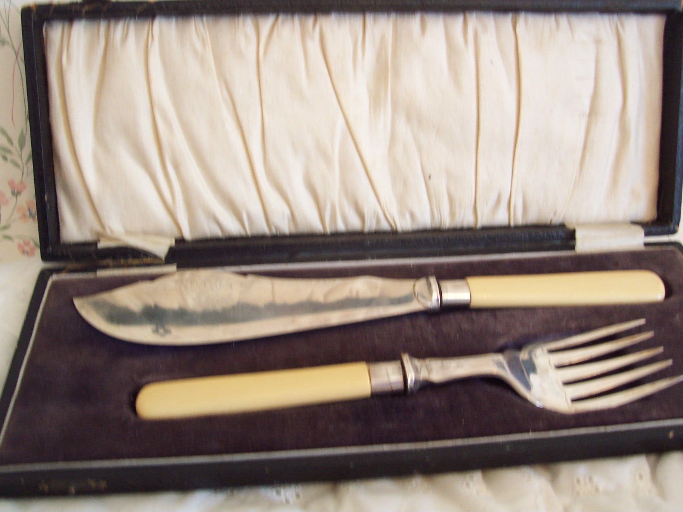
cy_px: 256
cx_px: 342
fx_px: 730
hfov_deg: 50.1
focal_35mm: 37
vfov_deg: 38.7
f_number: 2.8
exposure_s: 1/30
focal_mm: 5.6
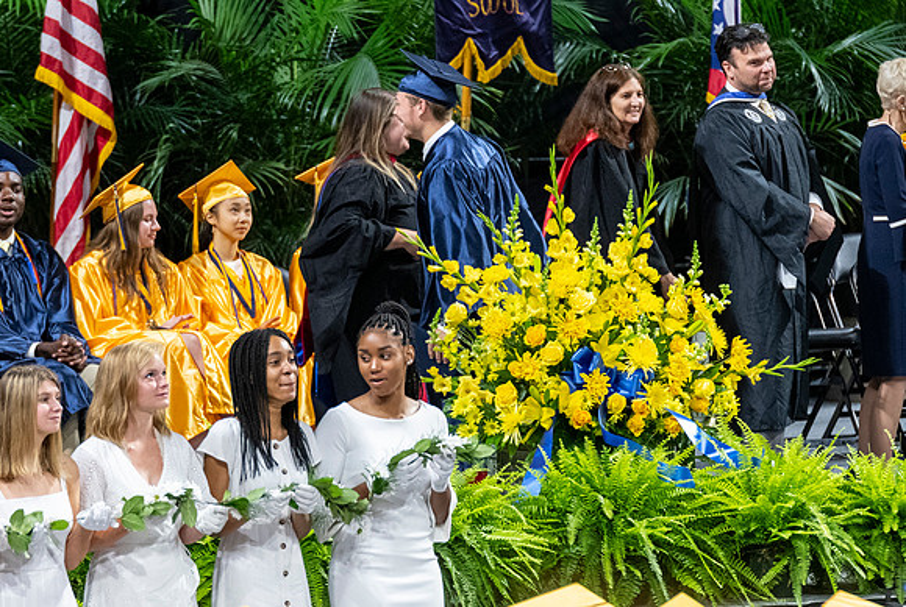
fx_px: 10185
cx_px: 442
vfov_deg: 3.4
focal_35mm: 404
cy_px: 309
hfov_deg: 5.1
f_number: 4
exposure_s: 1/200
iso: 2000
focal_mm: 200
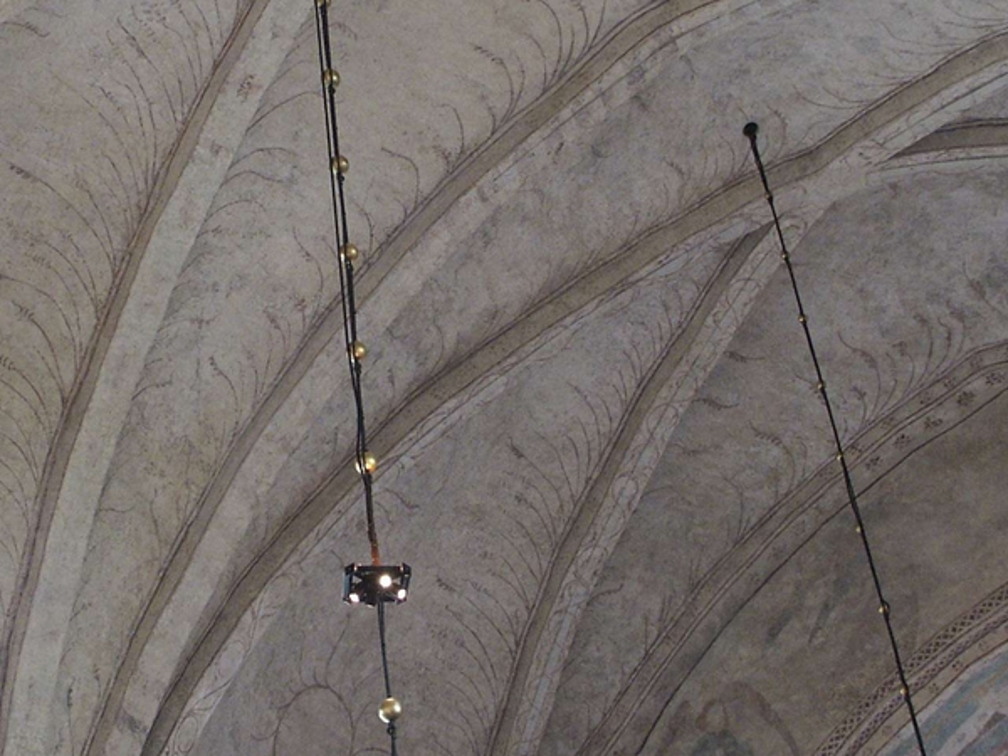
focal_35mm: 74
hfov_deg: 26.1
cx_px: 302
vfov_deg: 19.9
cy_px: 276
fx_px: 2155
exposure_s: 1/10
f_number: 2.8
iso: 200
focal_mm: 9.65
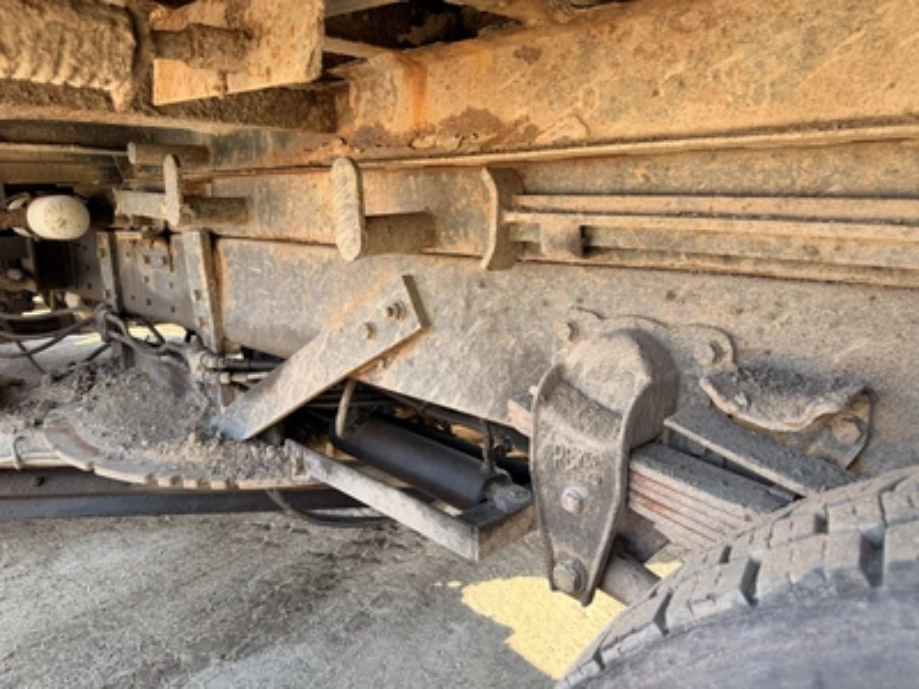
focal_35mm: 24
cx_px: 460
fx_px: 637
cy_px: 344
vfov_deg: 56.8
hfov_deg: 71.6
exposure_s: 1/240
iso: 80
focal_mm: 6.76
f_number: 1.78
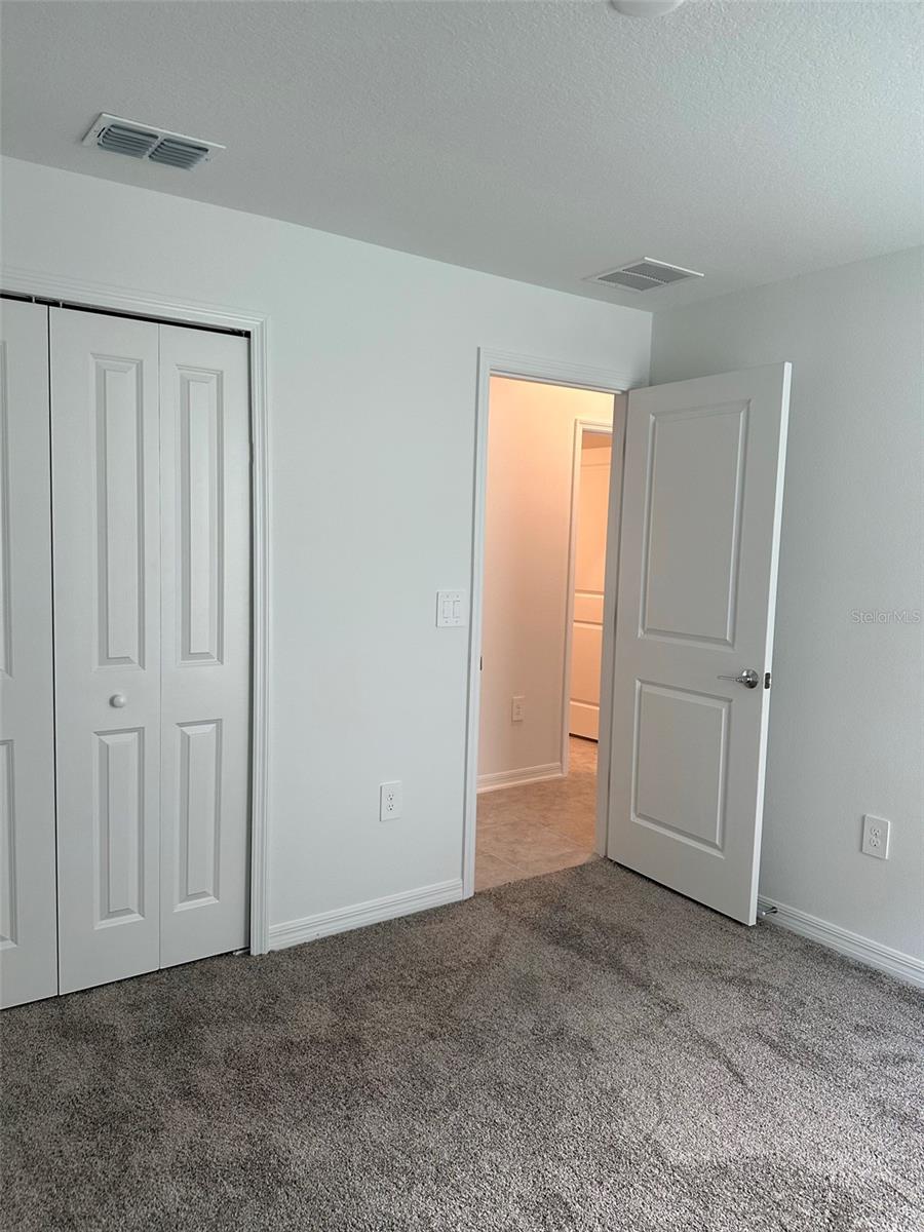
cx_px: 462
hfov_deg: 56.8
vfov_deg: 71.6
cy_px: 616
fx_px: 854
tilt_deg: -5.6
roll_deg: -1.2
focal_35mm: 24
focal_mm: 6.86
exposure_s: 1/120
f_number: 1.78
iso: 125
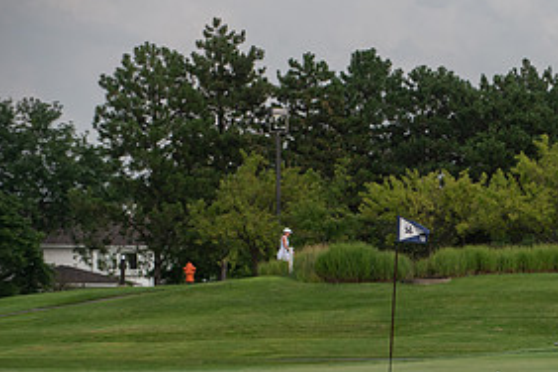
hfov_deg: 6.6
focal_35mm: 309
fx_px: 4789
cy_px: 359
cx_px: 554
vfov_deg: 4.4
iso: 250
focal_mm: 150
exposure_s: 1/1600
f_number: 5
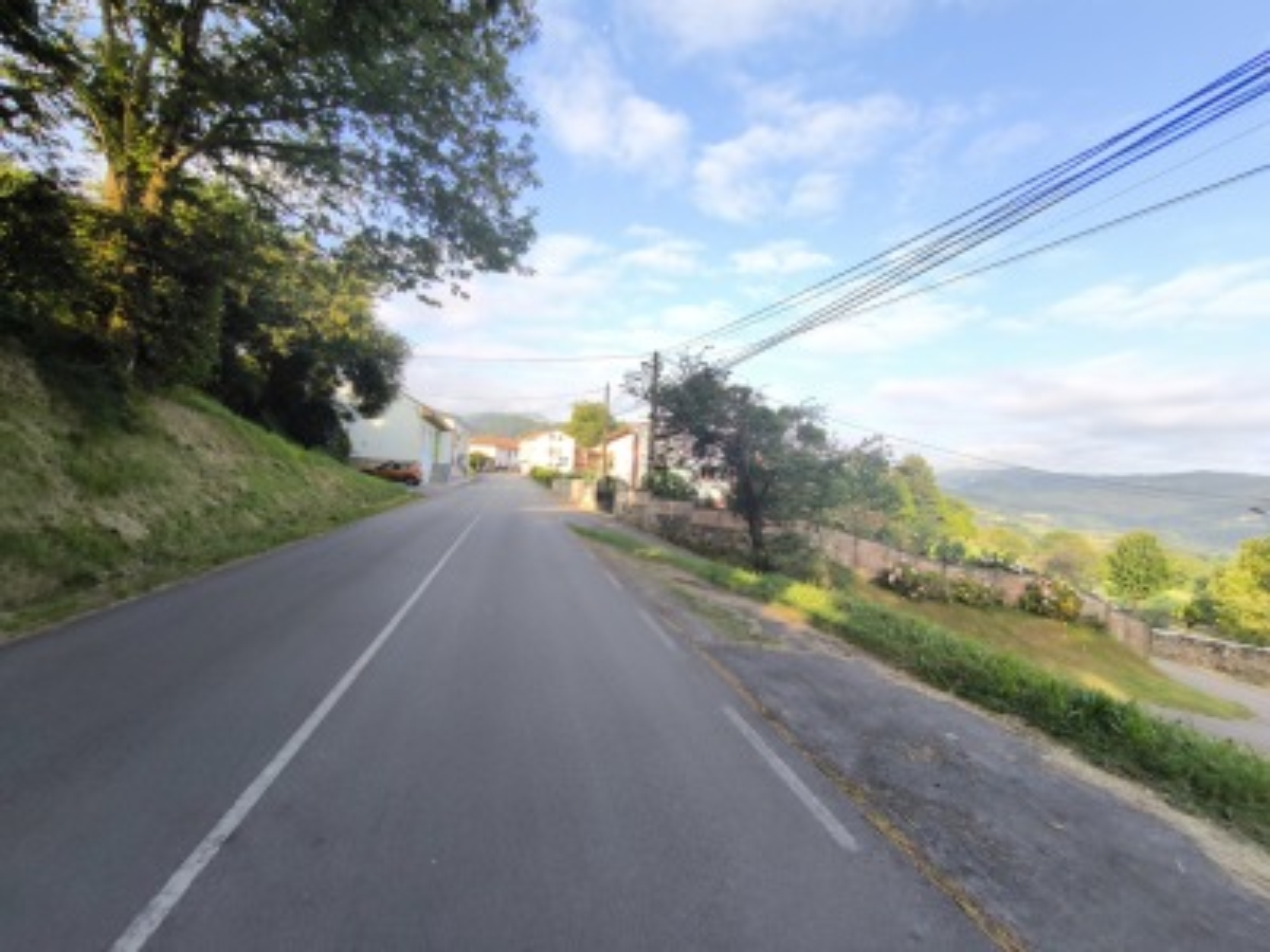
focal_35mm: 15
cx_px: 635
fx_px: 550
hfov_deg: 98.2
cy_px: 476
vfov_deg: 81.7
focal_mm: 1.91
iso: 50
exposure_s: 1/307
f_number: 2.2
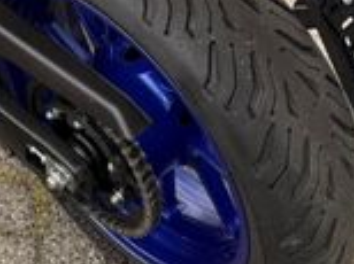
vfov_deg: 13.9
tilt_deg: -26.8
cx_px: 34
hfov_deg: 19.3
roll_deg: -1.4
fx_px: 1021
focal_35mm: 100
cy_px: -131
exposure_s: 1/231
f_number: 1.78
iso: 64
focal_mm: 6.76
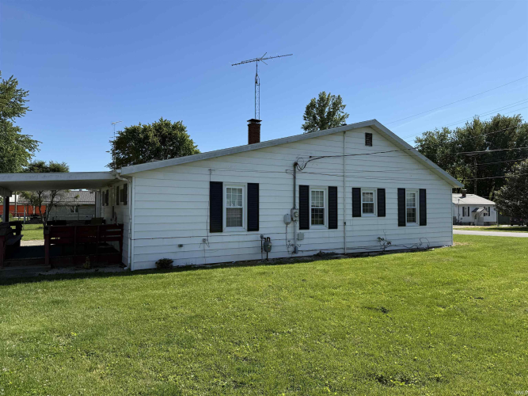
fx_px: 366
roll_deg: -0.5
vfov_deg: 56.8
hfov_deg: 71.6
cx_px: 264
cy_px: 198
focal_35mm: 24
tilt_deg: +2.2
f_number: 1.78
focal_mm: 6.76
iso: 80
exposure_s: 1/4673
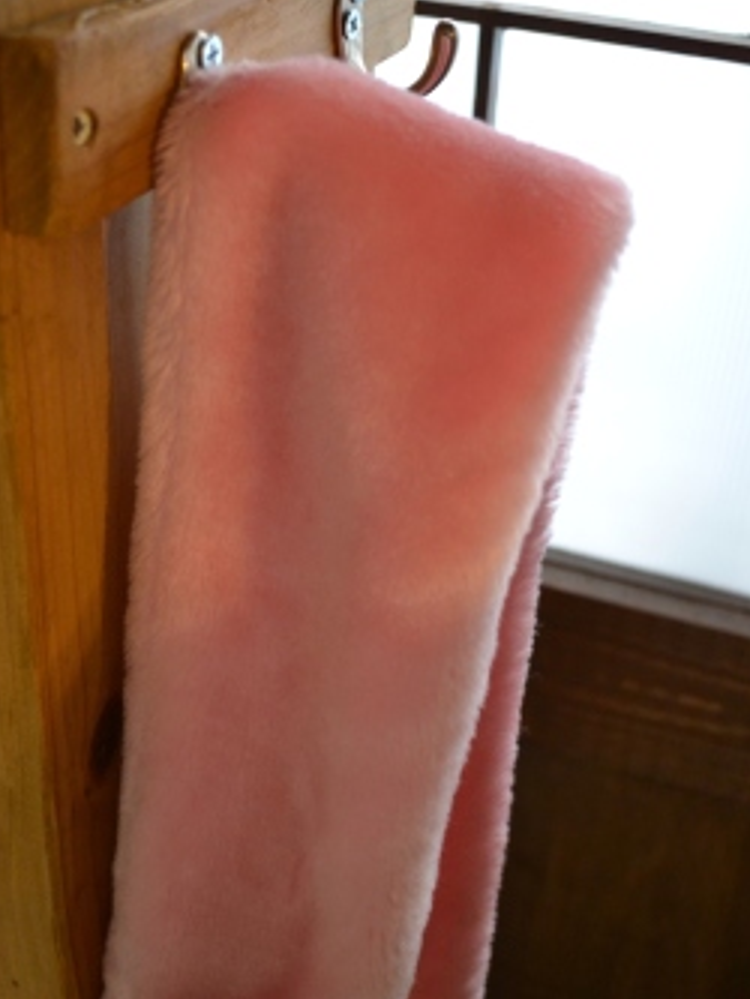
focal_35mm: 52
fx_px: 1501
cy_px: 507
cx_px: 344
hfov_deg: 28.0
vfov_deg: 36.8
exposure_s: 1/15
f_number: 4
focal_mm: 24
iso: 1400
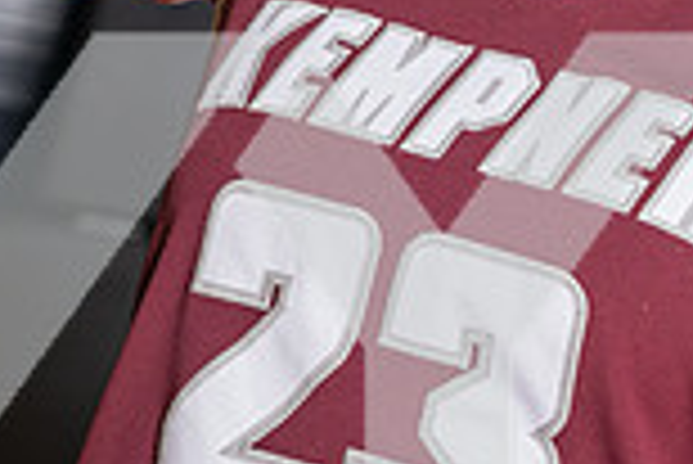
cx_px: 644
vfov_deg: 6.8
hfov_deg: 10.2
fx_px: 3854
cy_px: -273
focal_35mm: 200
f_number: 5.6
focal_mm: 53
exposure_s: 1/250
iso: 640
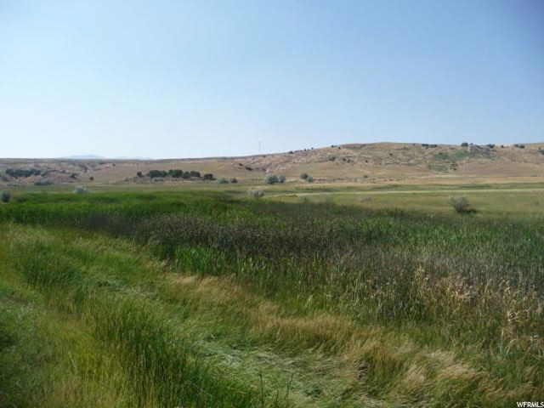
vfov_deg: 49.7
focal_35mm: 28
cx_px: 272
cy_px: 204
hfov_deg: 63.4
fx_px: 440
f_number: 3.3
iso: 100
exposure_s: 1/1000
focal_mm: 4.7
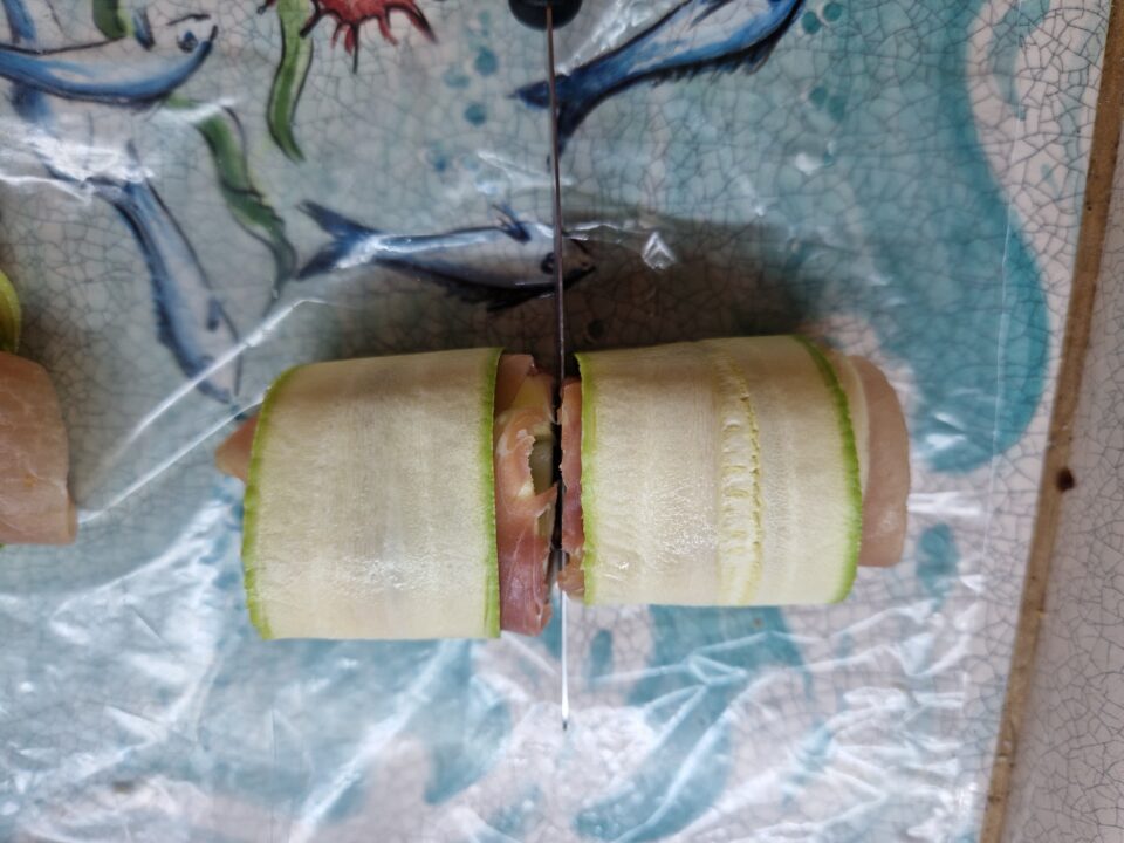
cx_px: 562
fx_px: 747
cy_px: 422
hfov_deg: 73.9
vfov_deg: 58.9
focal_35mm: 23
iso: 50
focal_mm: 5.4
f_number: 1.8
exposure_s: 1/256
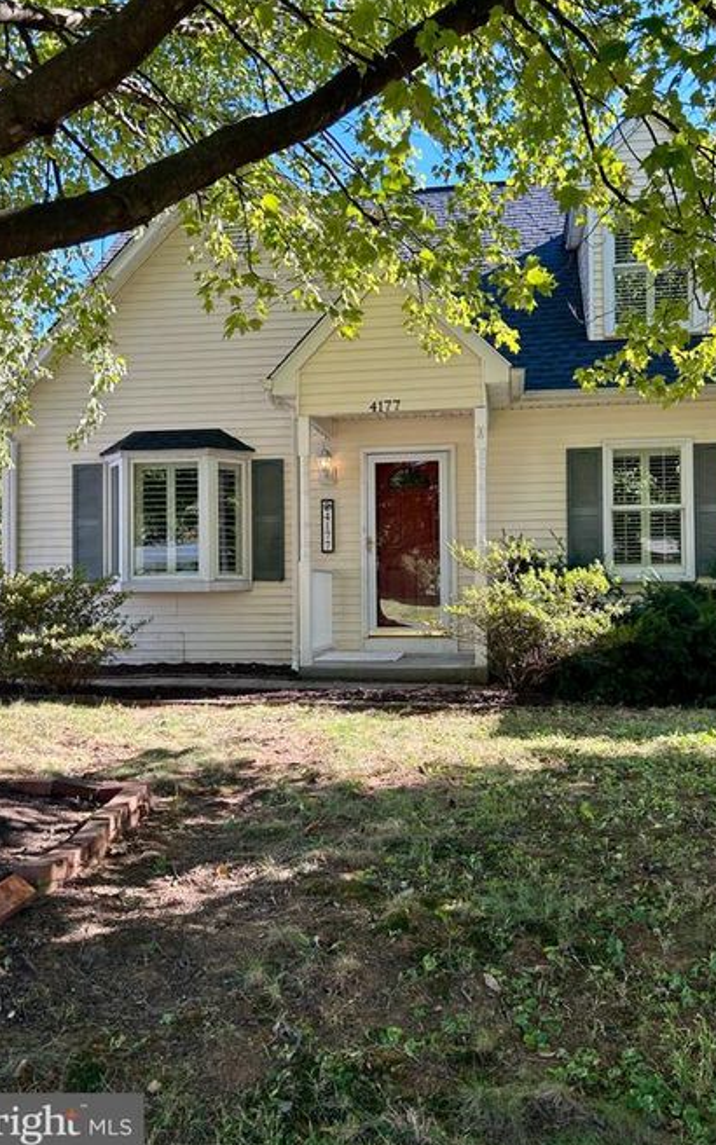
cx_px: 391
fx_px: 874
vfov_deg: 66.5
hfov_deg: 44.5
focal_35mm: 28
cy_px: 573
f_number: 1.5
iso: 50
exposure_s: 1/374
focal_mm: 5.7
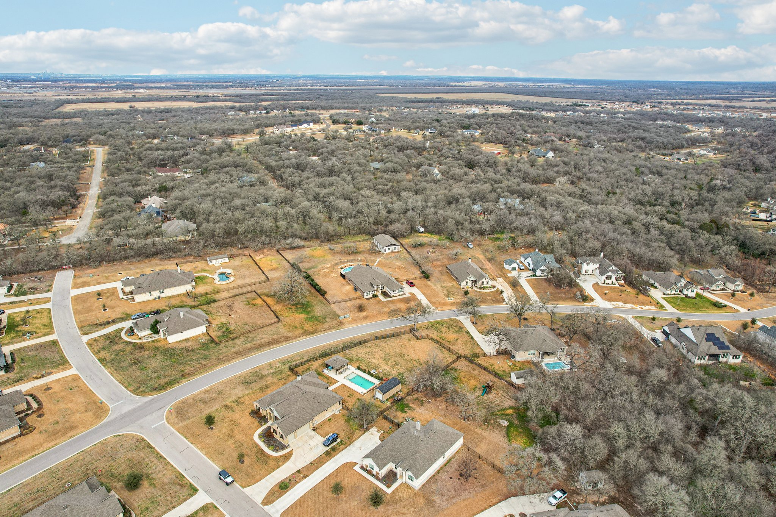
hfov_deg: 78.6
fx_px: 474
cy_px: 258
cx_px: 388
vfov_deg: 57.2
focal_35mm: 22
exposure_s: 1/640
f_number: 2.8
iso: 130
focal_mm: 8.4
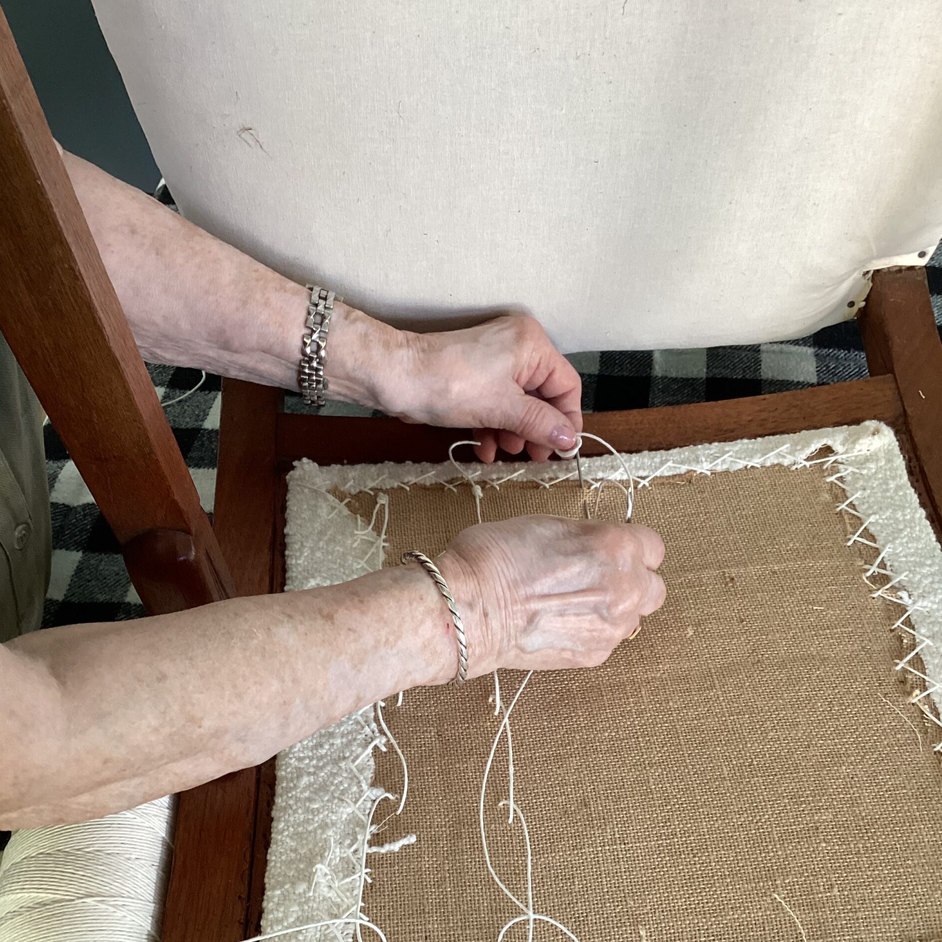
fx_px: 1139
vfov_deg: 44.3
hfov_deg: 44.9
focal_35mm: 37
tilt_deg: -49.7
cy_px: 625
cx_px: 471
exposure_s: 1/50
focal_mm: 3.3
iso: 100
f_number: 2.4
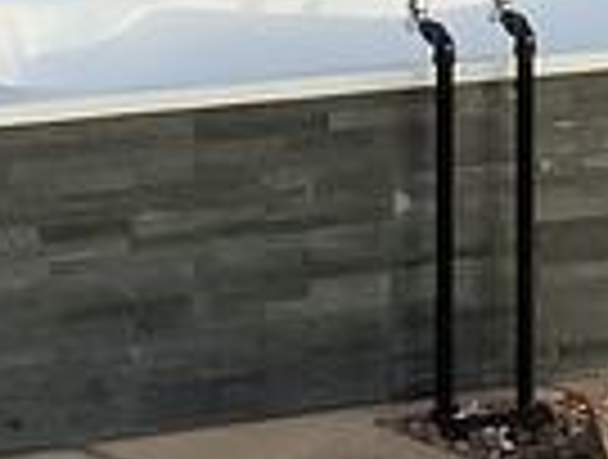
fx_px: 2501
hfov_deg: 13.8
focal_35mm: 142
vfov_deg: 10.0
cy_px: -313
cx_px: 473
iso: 800
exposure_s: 1/20
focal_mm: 3.3
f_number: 2.4
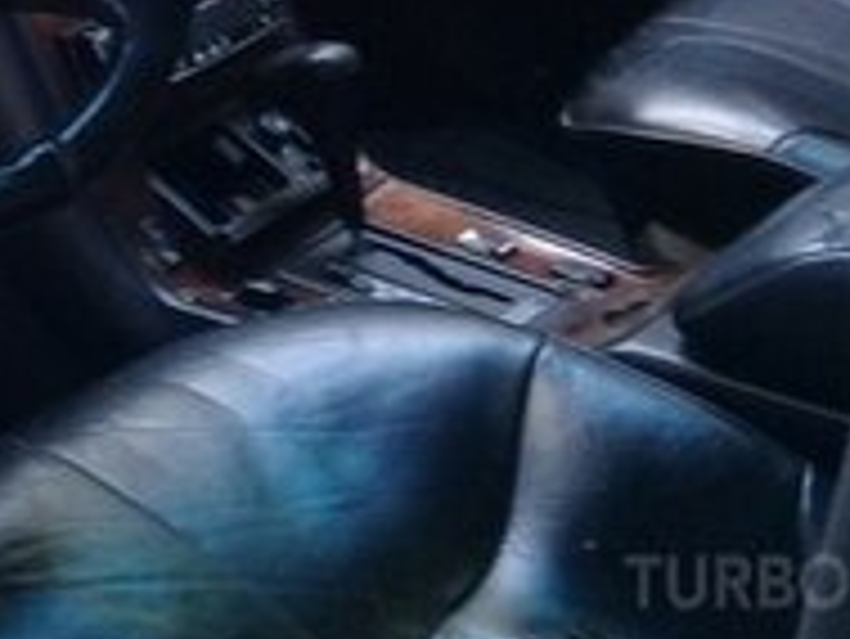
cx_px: -499
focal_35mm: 108
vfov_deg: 12.7
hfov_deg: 16.3
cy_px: -452
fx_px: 2654
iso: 64
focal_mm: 3.3
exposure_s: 1/50
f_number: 2.2
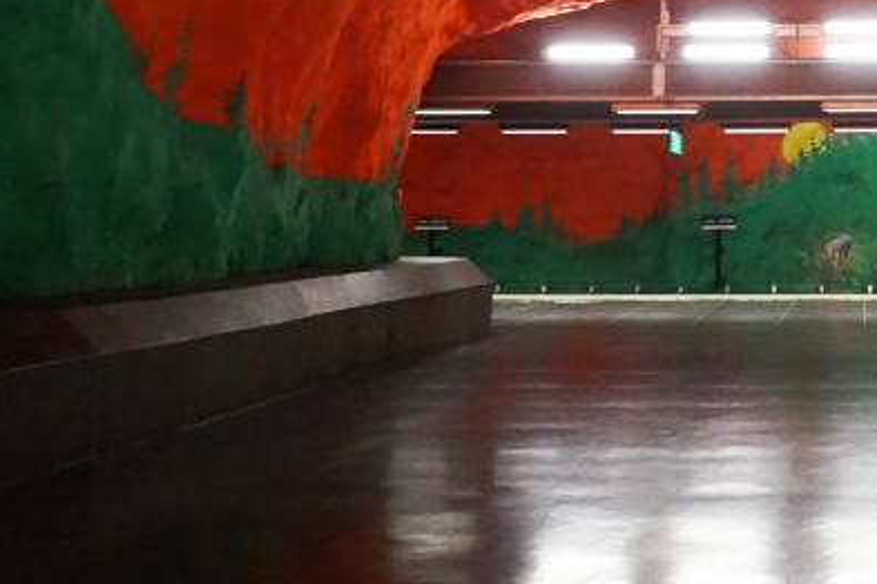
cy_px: 19
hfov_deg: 32.3
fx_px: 1413
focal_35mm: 58
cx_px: 837
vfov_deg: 22.6
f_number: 4
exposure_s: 1/100
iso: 3200
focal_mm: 19
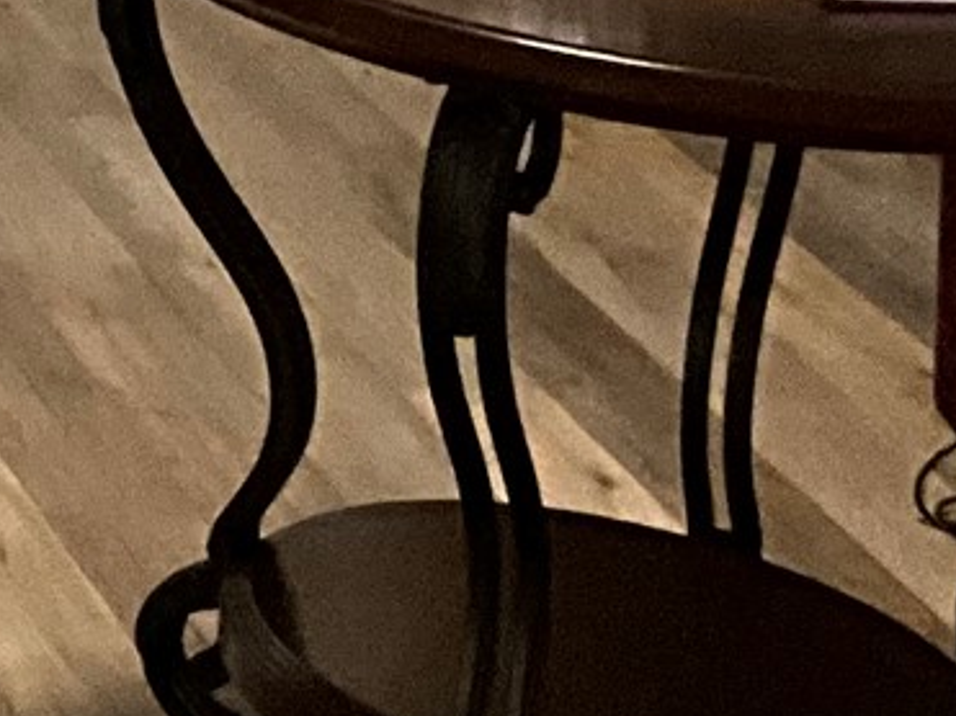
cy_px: -1187
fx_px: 4417
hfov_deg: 10.2
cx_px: -1567
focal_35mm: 160
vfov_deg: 8.3
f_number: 1.8
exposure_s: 1/60
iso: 250
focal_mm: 3
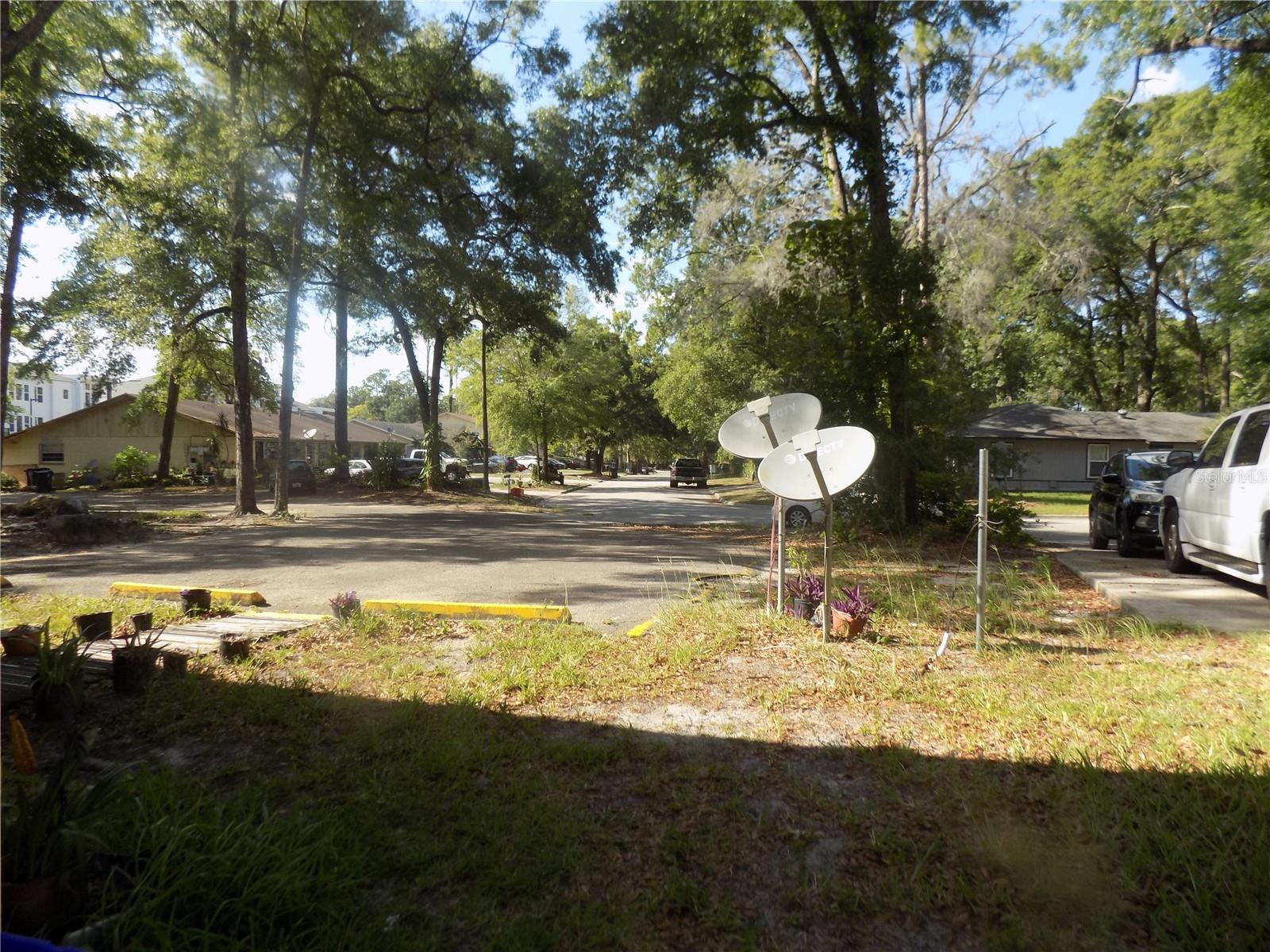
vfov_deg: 58.9
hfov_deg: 73.9
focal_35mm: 23
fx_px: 844
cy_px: 476
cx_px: 635
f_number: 3.1
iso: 80
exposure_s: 1/400
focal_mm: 4
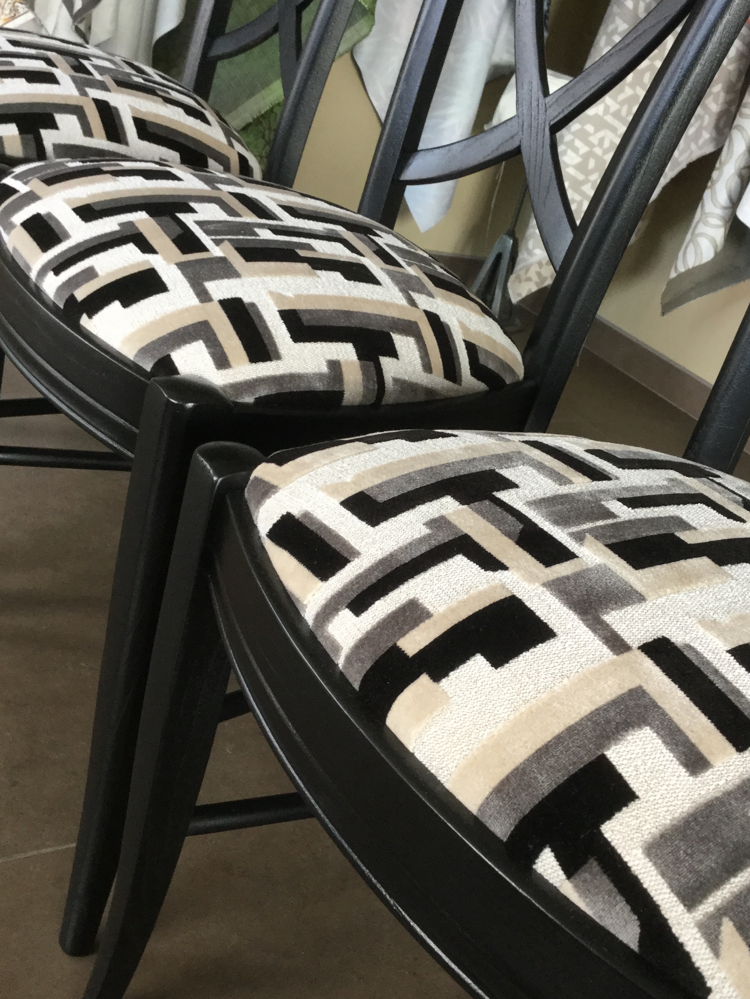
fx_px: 1126
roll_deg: -18.4
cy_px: 508
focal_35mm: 39
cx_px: 433
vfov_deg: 47.9
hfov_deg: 36.7
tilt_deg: -25.1
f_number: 2.4
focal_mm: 3.3
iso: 64
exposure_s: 1/33
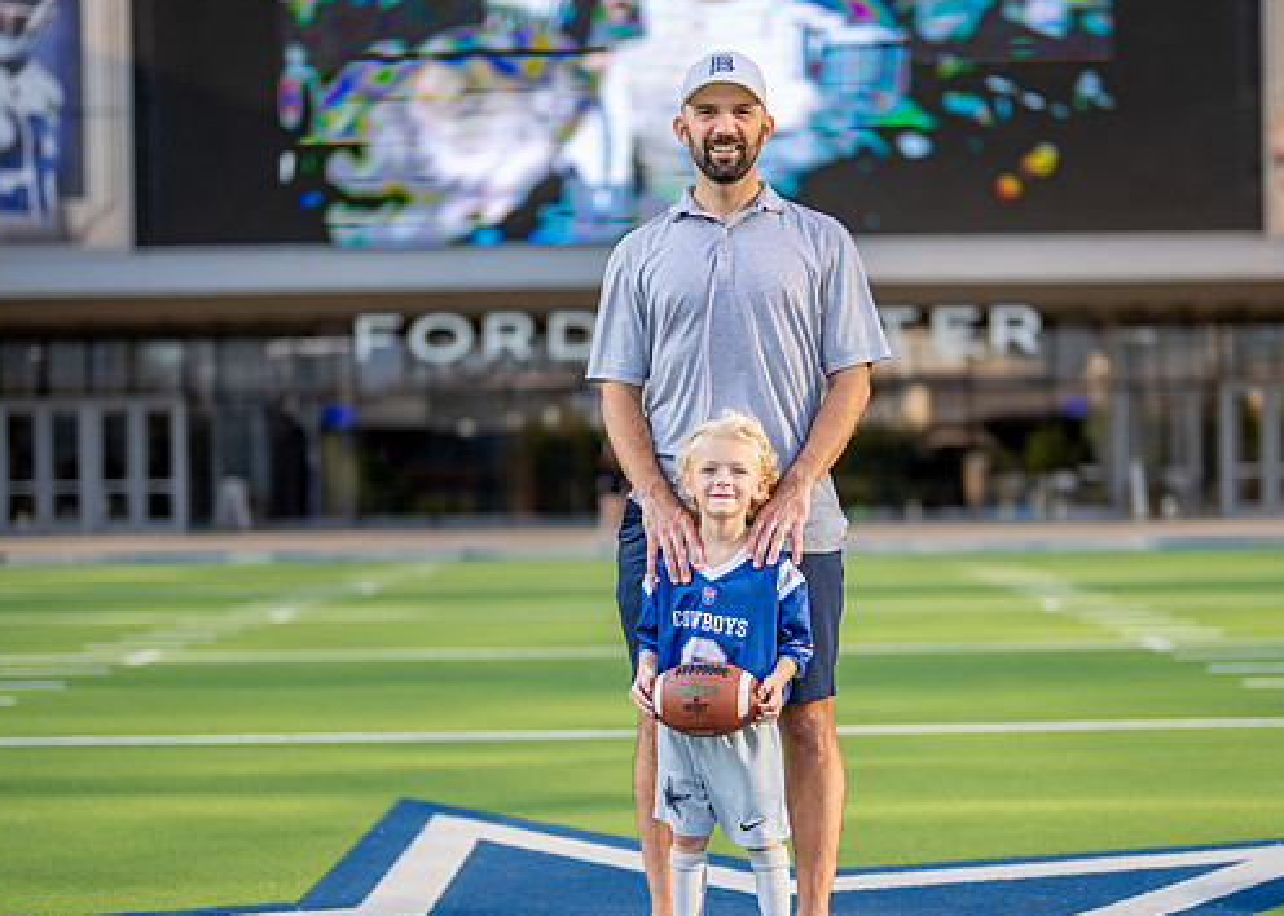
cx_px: 723
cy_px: 565
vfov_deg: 19.8
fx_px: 2625
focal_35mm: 72
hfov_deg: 27.5
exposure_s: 1/4000
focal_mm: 50
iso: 125
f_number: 1.2
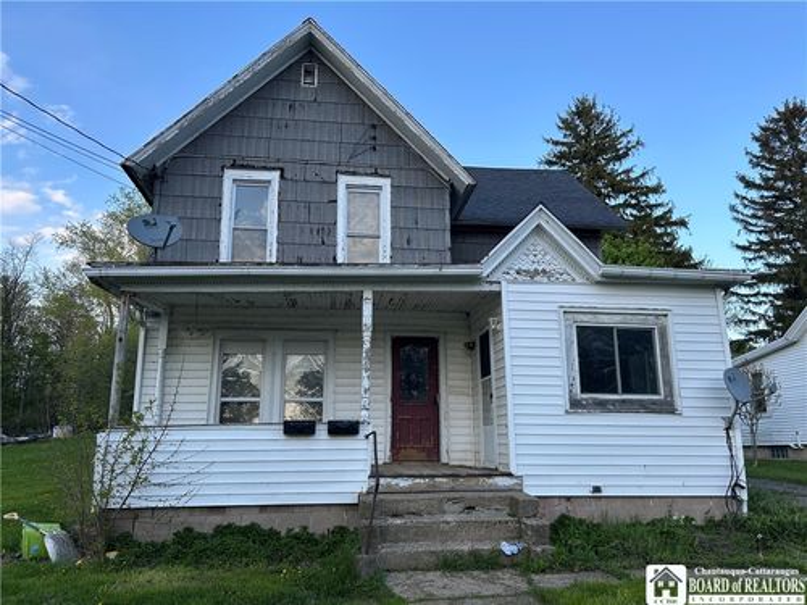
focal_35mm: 26
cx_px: 404
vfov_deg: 53.1
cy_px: 302
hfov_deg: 67.3
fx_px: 606
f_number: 1.5
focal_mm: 5.7
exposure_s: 1/588
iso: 50
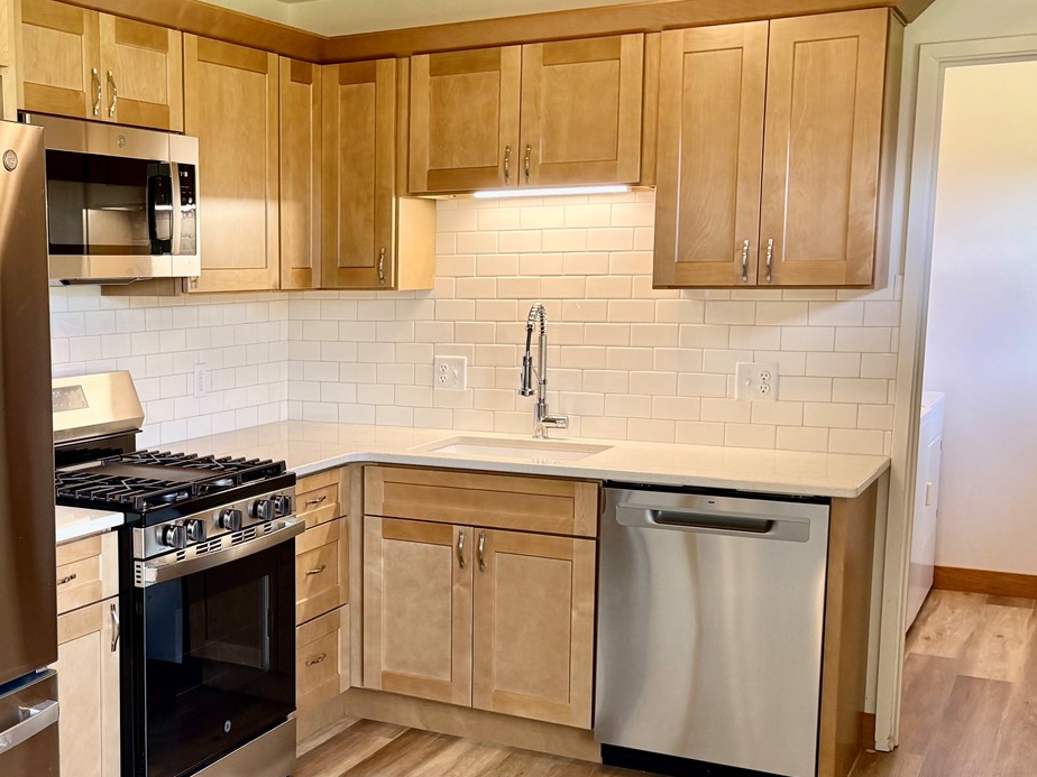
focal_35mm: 45
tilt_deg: -7.4
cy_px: 444
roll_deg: +0.6
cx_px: 244
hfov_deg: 40.7
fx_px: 1348
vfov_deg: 32.1
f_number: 1.6
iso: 100
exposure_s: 1/120
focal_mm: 5.96
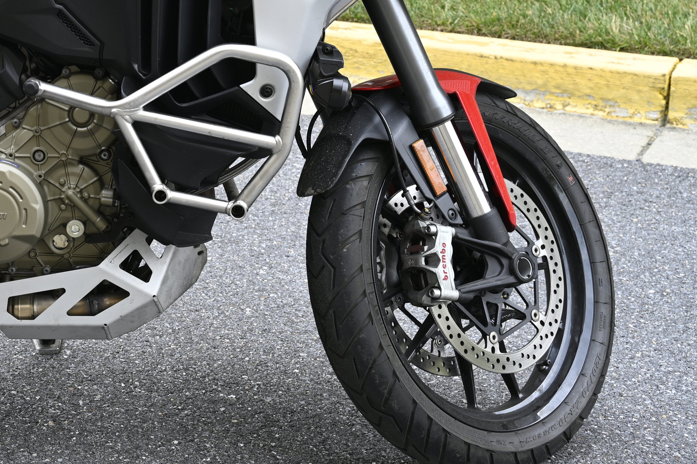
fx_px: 1529
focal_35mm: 79
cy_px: 0
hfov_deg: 24.3
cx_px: -35
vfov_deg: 16.9
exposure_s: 1/100
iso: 200
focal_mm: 37
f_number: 5.6
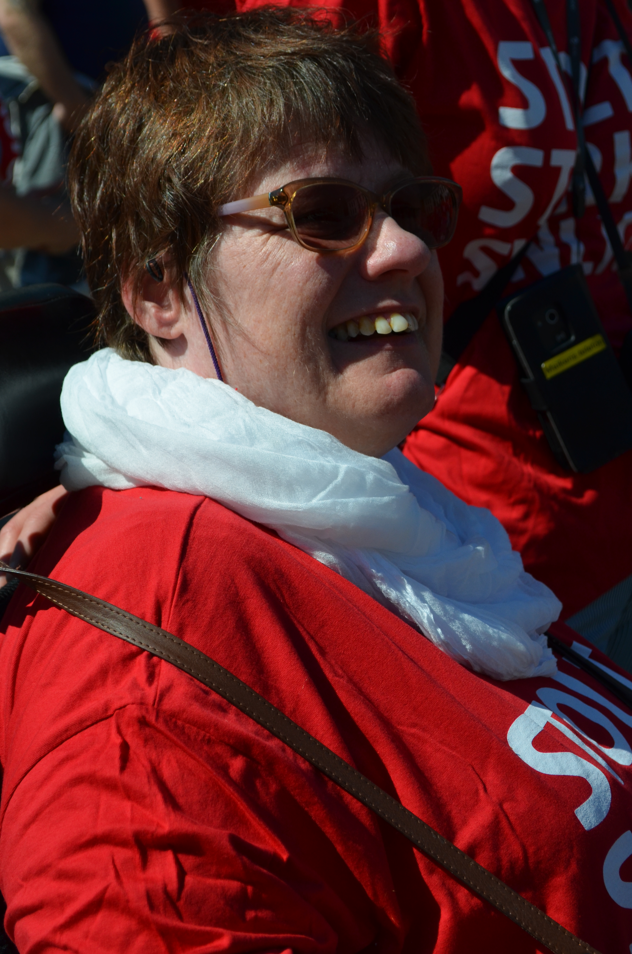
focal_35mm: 78
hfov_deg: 17.4
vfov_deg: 26.0
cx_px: 316
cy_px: 477
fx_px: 2063
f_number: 8
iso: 360
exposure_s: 1/2000
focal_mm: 52
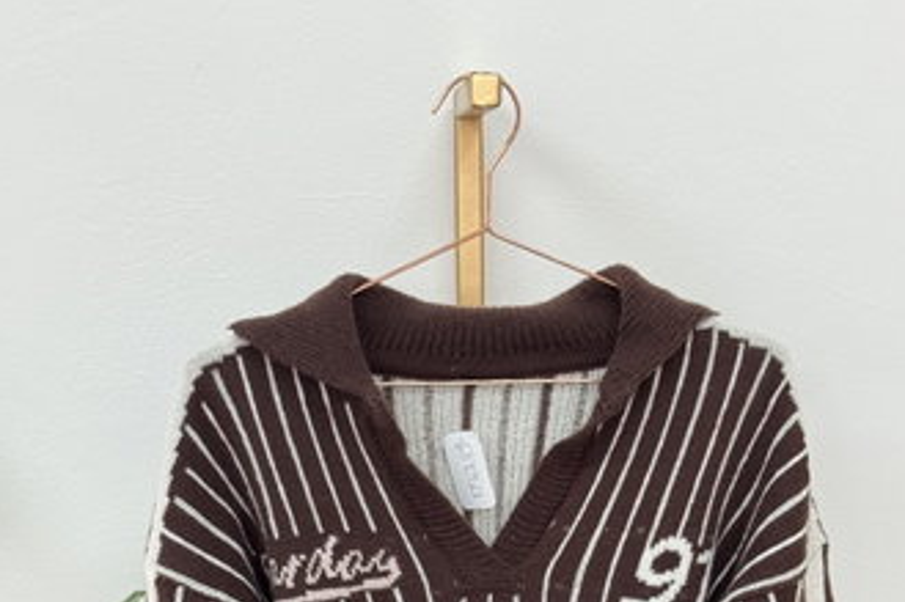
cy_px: 642
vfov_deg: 16.4
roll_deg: +1.8
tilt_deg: -12.3
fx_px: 2035
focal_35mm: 81
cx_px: 495
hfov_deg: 25.1
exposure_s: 1/50
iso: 250
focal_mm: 6.76
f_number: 1.78
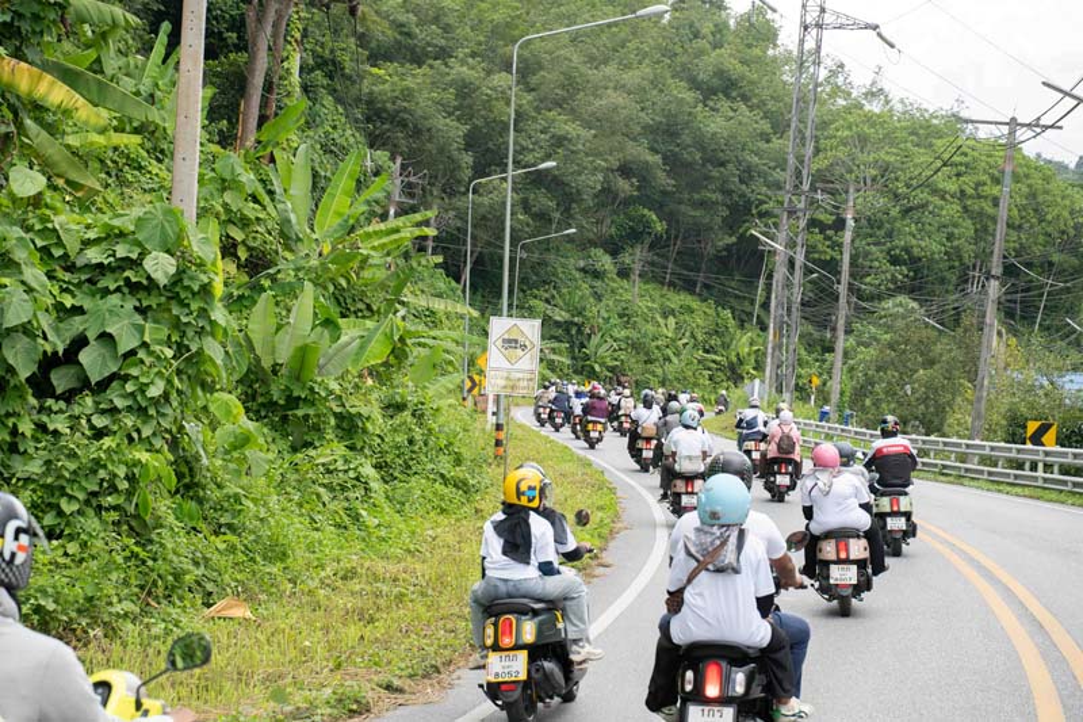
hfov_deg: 27.0
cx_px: 542
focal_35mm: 75
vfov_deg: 18.2
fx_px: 2256
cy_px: 361
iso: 200
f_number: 5.6
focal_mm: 75
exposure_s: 1/400
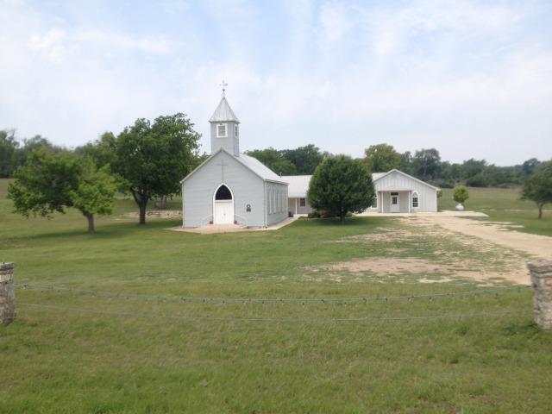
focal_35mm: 35
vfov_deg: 40.7
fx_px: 558
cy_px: 207
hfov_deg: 52.6
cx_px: 276
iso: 50
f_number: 2.4
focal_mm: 4.28
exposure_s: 1/1255
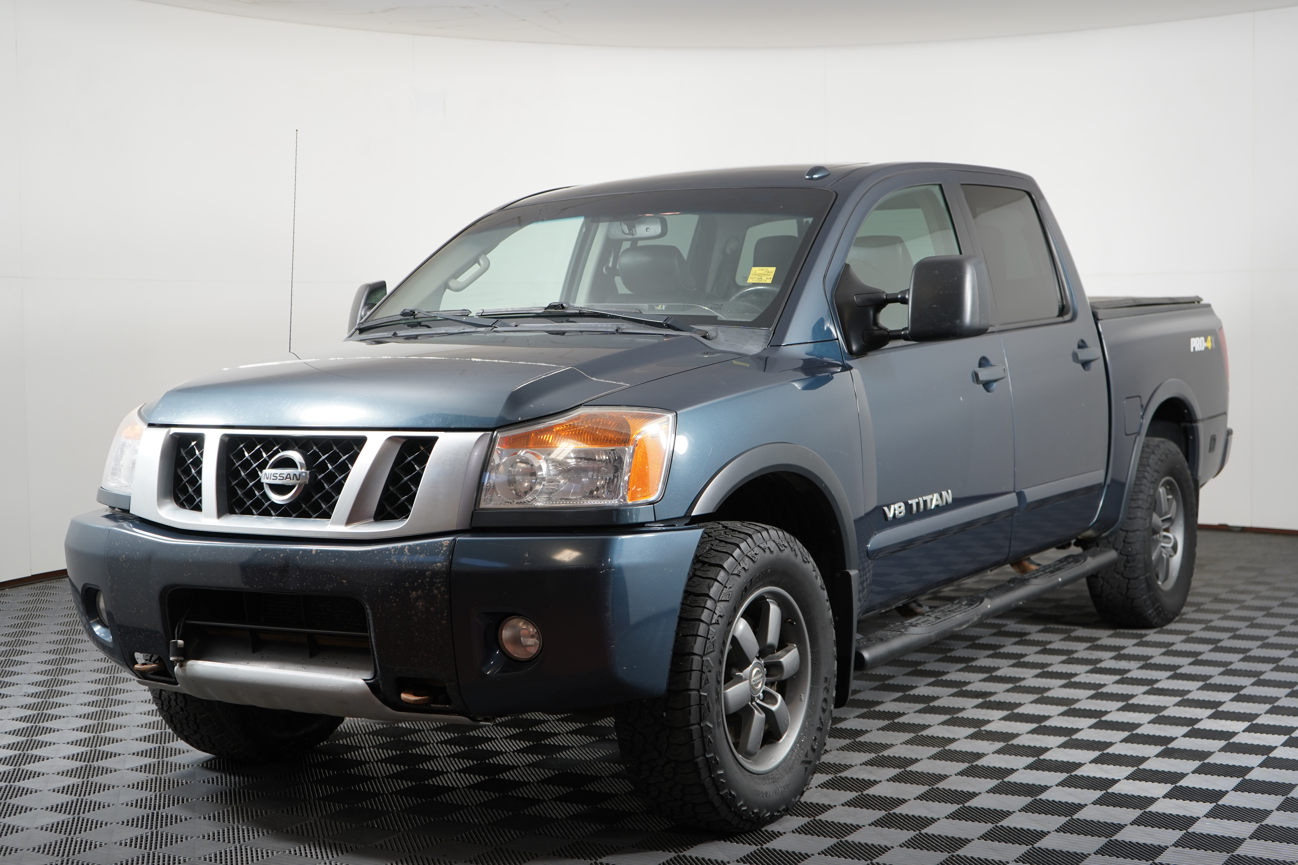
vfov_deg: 28.1
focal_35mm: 48
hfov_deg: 41.1
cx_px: 649
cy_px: 432
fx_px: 1731
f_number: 4.5
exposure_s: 1/60
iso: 320
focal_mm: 48
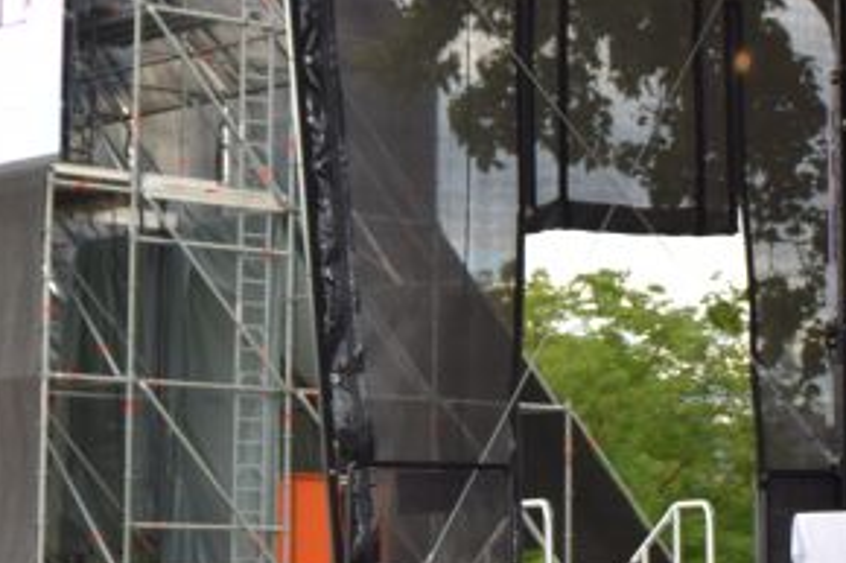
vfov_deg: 10.7
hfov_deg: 16.0
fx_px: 3015
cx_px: 493
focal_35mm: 128
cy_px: 188
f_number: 5.6
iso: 110
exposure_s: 1/125
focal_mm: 31
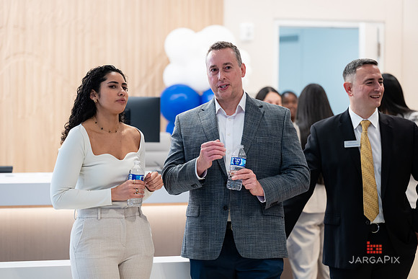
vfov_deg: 10.2
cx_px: 195
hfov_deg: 15.3
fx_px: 1556
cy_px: 130
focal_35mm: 134
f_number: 3.2
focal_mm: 125
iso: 800
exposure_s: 1/200
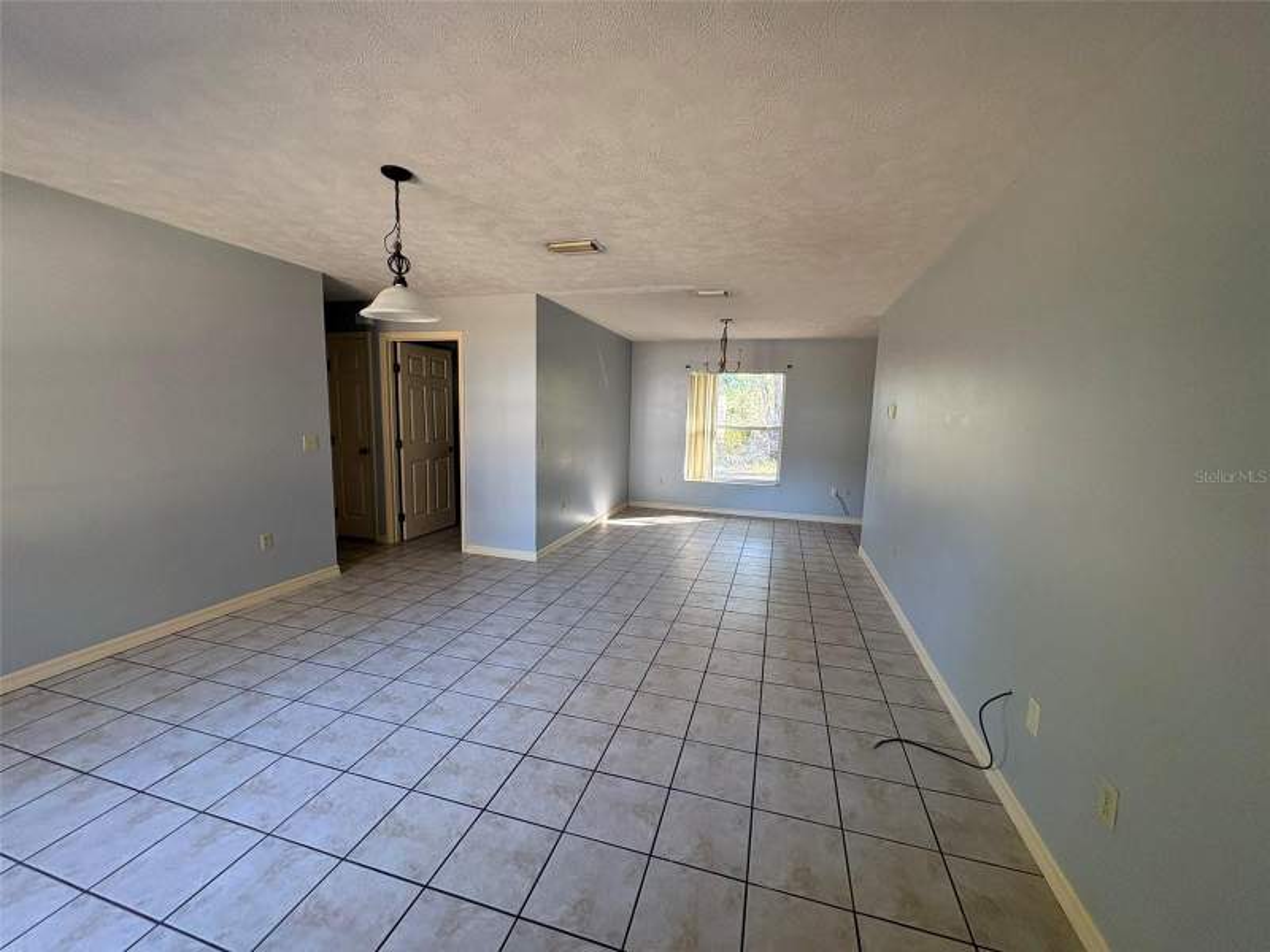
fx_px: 514
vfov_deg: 85.7
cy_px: 476
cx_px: 635
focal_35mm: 14
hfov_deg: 102.1
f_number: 2.2
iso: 250
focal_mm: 2.22
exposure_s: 1/60
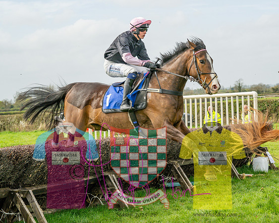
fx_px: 799
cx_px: 202
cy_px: 129
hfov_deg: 19.7
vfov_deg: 15.9
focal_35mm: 97
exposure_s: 1/1600
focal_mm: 64
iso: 400
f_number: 5
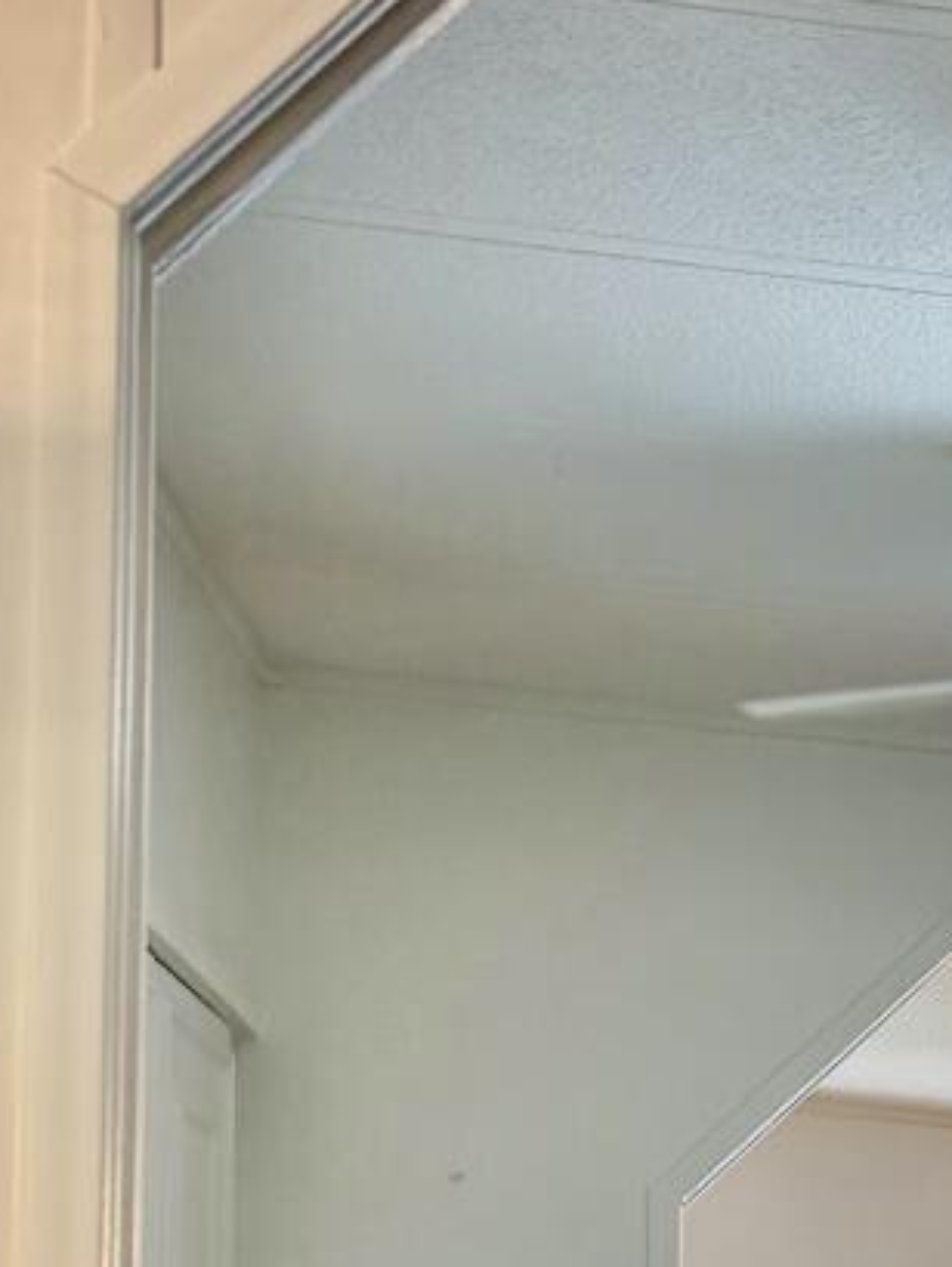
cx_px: 1629
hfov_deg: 11.8
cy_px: 2216
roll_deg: -6.0
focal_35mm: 117
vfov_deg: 14.9
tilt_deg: -6.5
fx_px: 4286
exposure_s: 1/193
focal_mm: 6.76
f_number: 1.78
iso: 125
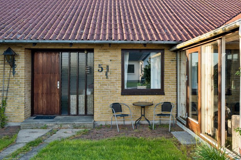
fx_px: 241
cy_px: 71
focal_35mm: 36
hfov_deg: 53.1
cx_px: 128
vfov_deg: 36.8
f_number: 4.5
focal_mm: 31
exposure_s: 1/160
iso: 200
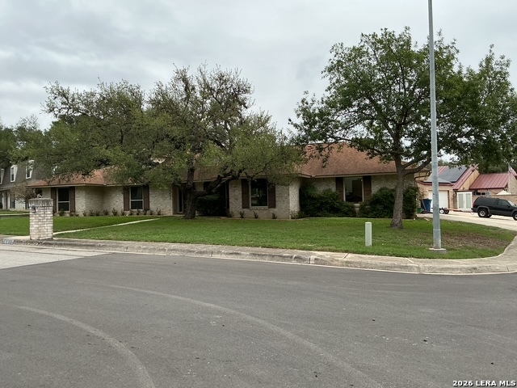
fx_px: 433
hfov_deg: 61.7
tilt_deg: +2.3
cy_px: 194
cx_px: 258
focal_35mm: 29
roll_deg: +1.3
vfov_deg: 48.2
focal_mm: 3
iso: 25
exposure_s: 1/370
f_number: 1.8
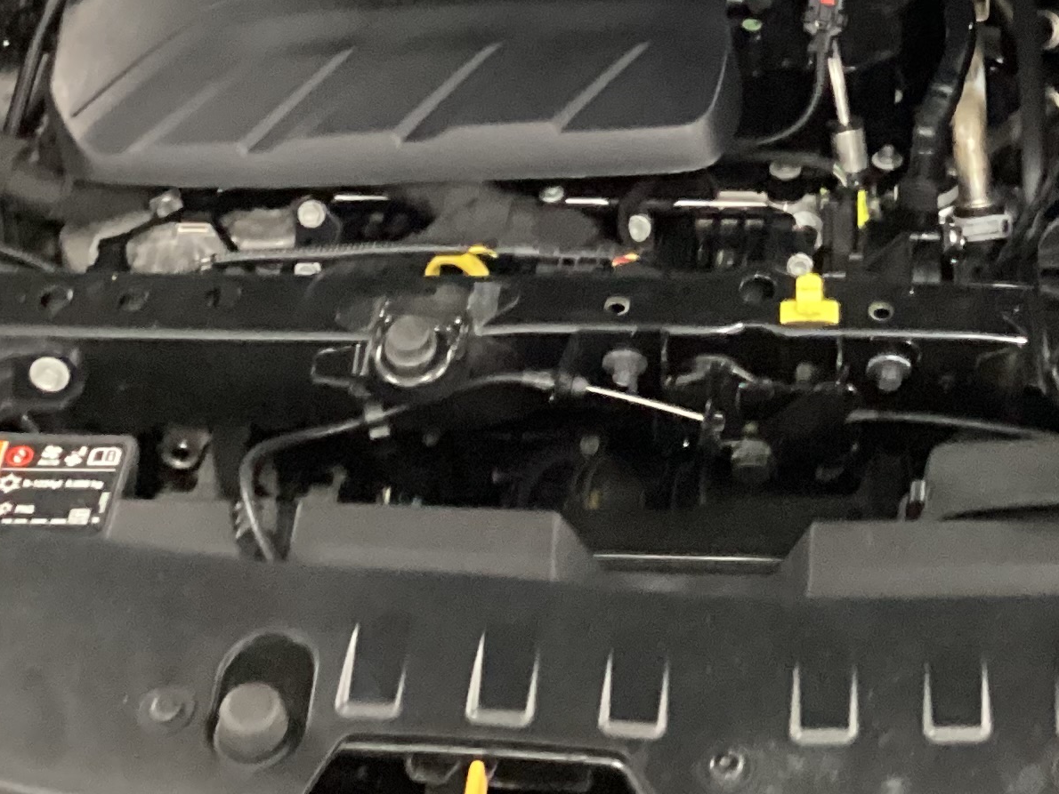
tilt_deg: -36.2
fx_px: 2601
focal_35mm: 85
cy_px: -81
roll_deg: +0.1
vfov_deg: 16.8
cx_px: 781
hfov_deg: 22.8
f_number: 2.4
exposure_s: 1/30
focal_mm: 3.3
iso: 800
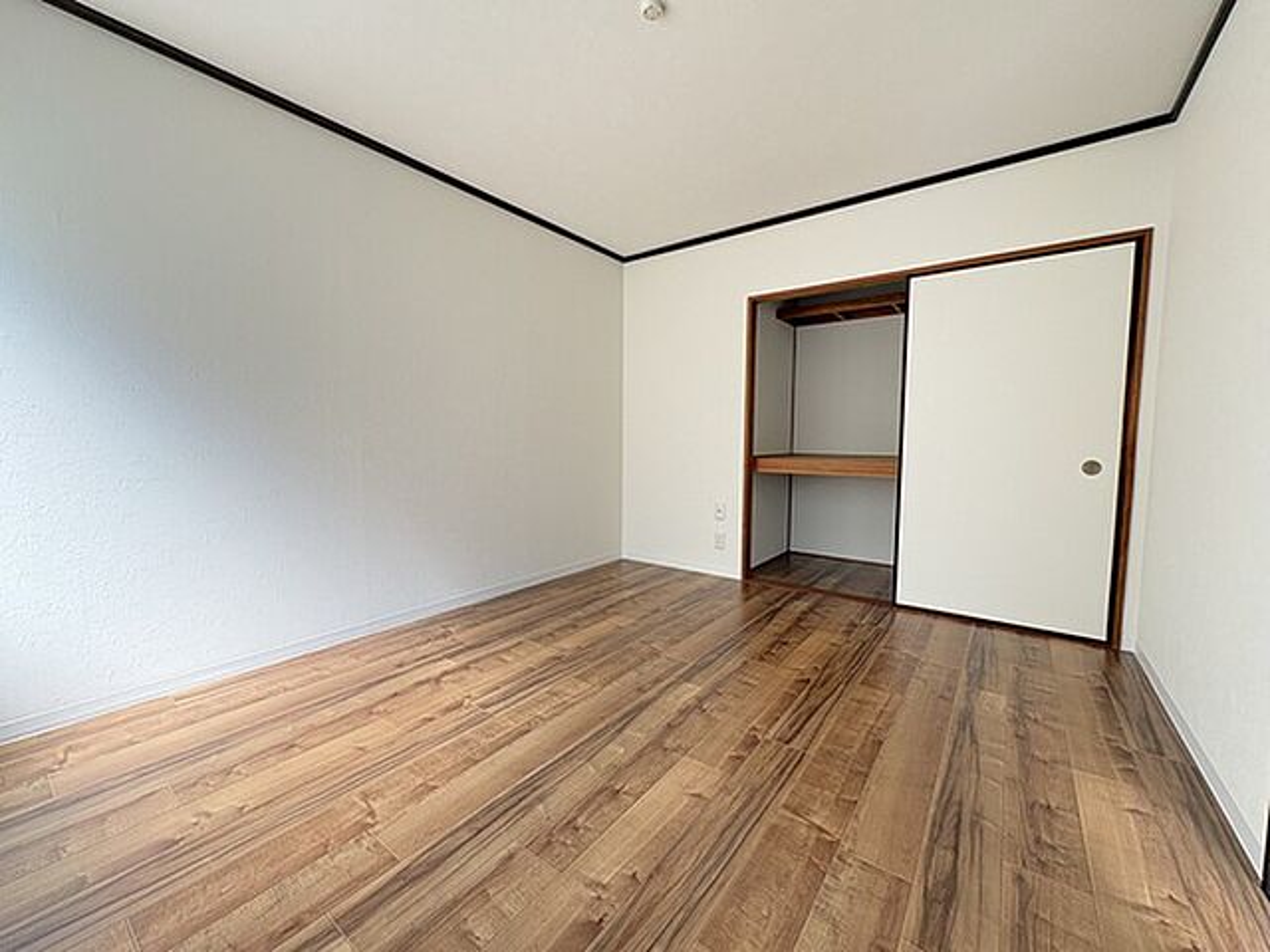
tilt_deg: -4.3
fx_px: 514
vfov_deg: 85.7
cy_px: 476
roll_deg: +0.4
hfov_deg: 102.1
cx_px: 635
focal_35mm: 14
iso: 160
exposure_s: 1/99
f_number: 2.2
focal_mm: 2.22
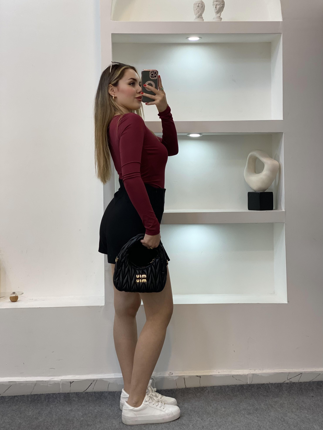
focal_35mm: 52
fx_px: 647
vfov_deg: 36.8
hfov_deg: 28.0
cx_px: 162
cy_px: 215
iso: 80
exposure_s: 1/100
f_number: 2
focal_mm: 6
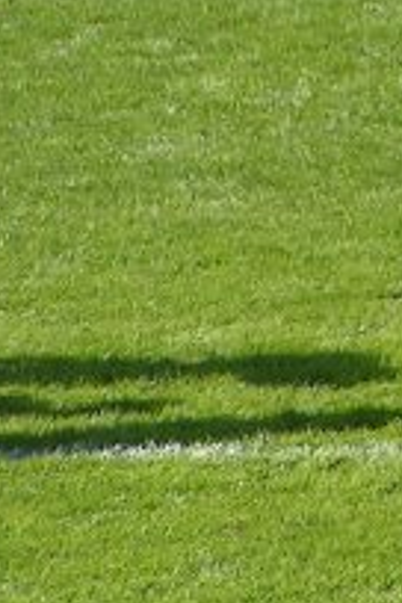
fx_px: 14756
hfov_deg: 1.6
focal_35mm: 881
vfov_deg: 2.3
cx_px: 1049
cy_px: -89
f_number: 3.5
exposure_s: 1/400
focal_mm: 33
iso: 50
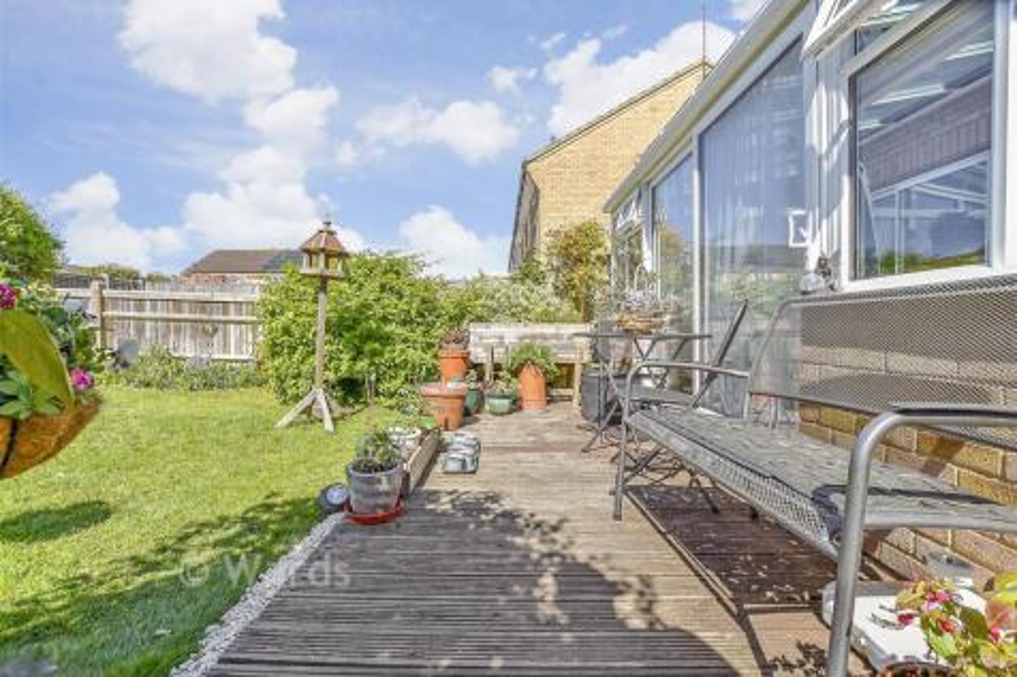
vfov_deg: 51.3
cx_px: 508
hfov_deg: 71.5
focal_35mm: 25
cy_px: 338
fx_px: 706
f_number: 8
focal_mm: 17
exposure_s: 1/250
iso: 160
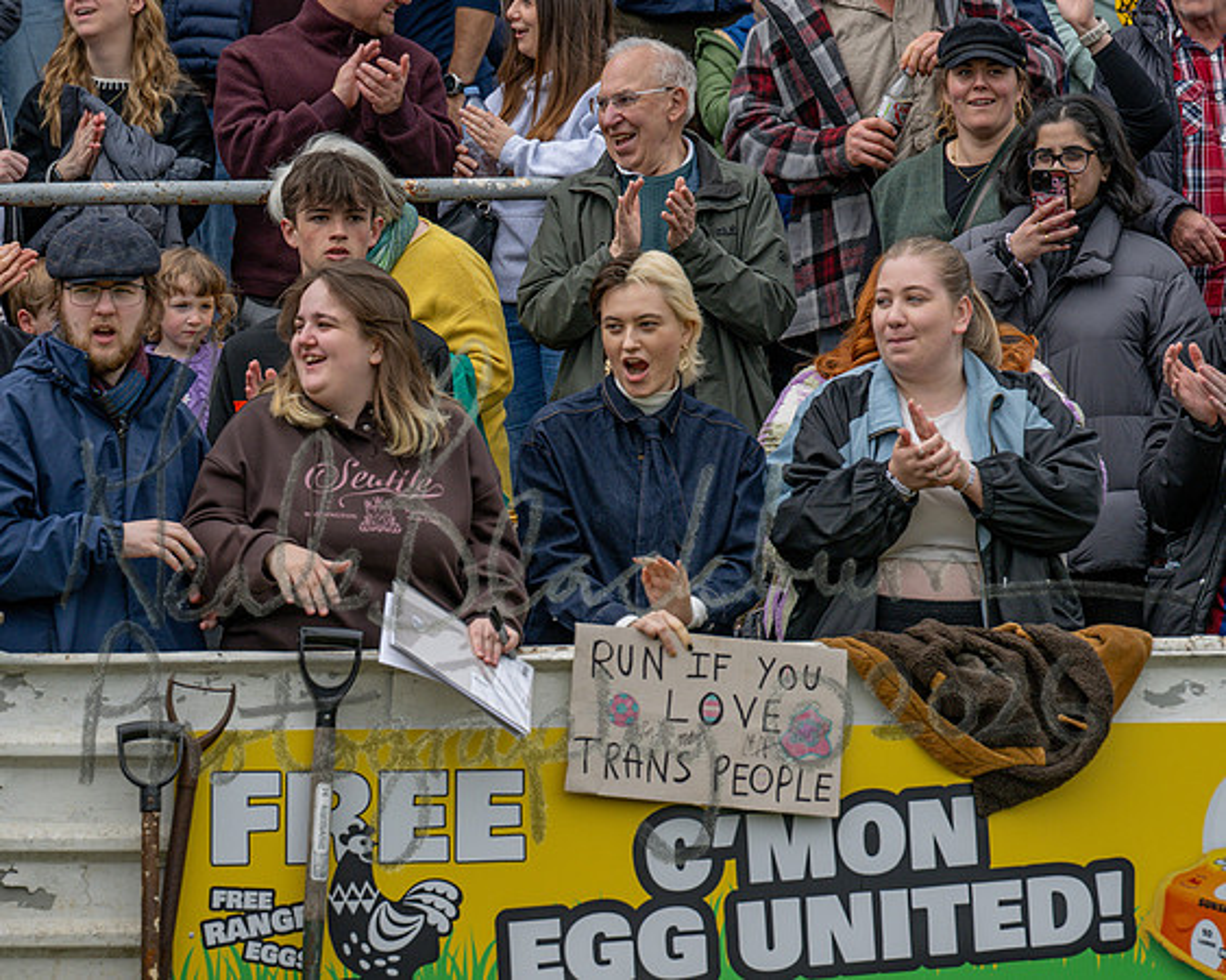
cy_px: 490
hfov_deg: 8.8
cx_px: 613
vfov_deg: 7.0
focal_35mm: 220
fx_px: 7969
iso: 250
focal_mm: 130
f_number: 4
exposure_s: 1/2500
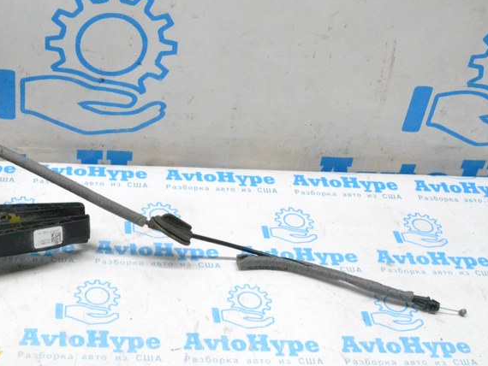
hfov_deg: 33.4
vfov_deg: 25.6
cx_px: 147
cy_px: 152
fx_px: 804
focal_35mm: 57
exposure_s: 1/125
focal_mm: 22
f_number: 10
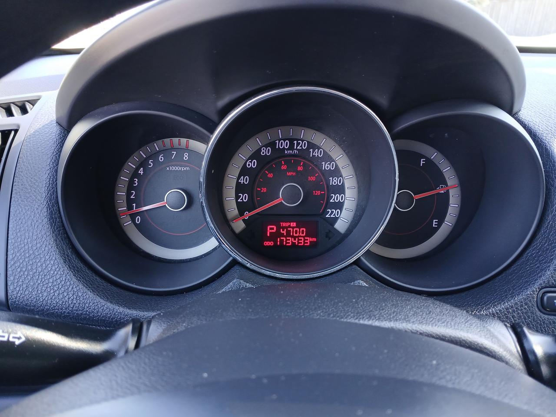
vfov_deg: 53.1
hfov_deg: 67.3
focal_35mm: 26
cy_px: 208
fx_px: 418
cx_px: 278
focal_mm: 3.98
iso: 125
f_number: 1.8
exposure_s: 1/50
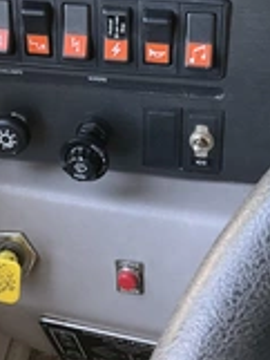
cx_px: 83
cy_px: 45
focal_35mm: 72
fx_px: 748
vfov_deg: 26.2
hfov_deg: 20.4
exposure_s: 1/70
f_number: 1.8
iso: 64
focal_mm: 3
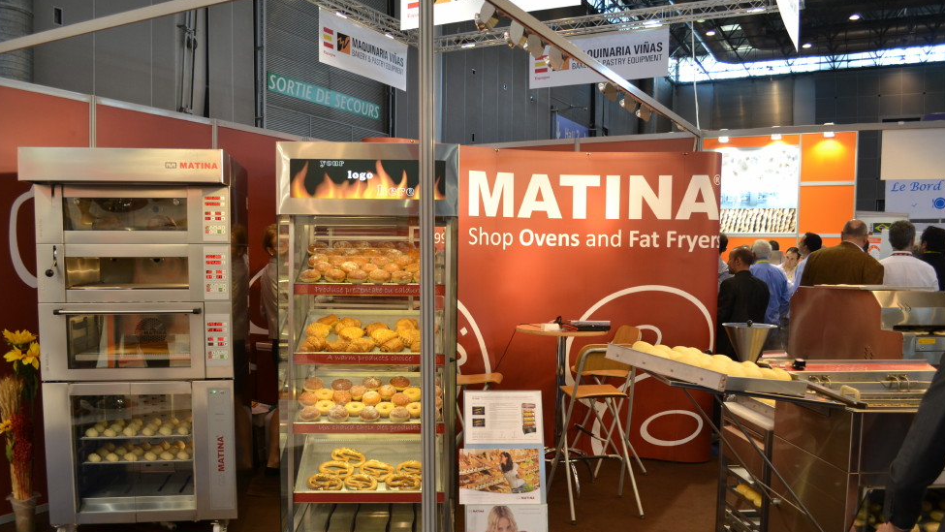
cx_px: 473
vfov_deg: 40.0
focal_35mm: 29
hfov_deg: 66.1
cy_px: 319
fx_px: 727
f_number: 3.5
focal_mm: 18
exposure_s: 1/50
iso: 400
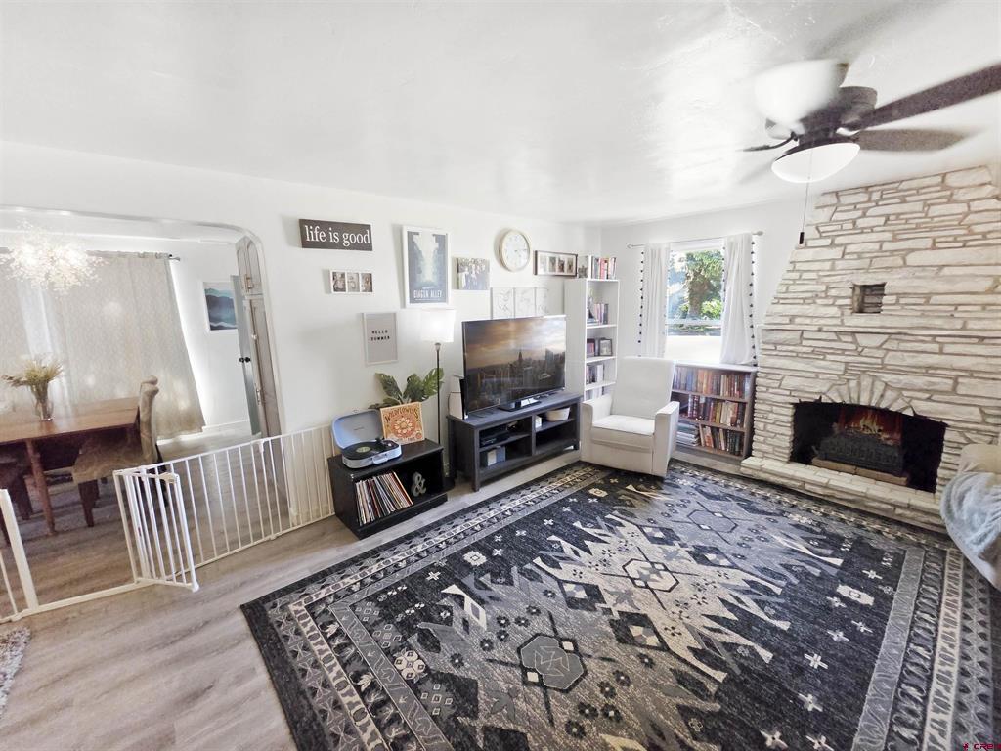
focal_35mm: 13
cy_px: 376
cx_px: 500
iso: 640
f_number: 2.2
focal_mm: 2.2
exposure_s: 1/100
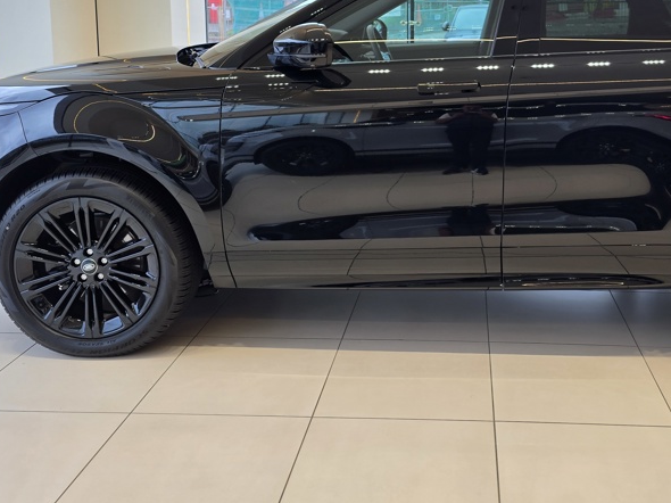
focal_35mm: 39
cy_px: 113
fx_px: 756
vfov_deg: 35.8
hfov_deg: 47.1
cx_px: 449
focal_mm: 6.3
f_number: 1.7
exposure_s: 1/100
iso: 40
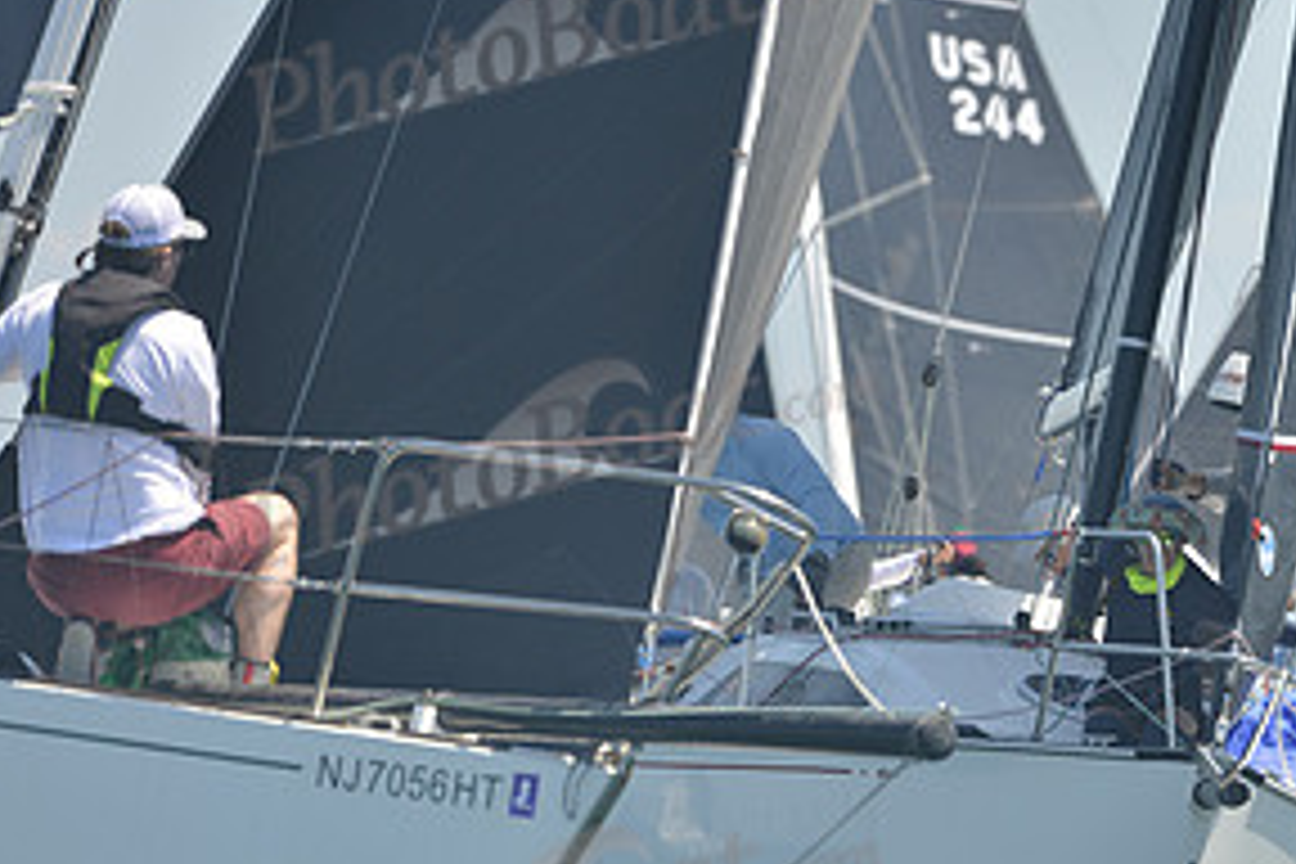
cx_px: 1116
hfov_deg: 4.3
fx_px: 17387
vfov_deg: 2.8
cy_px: 623
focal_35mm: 483
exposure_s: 1/1000
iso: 280
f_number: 5.6
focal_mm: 240
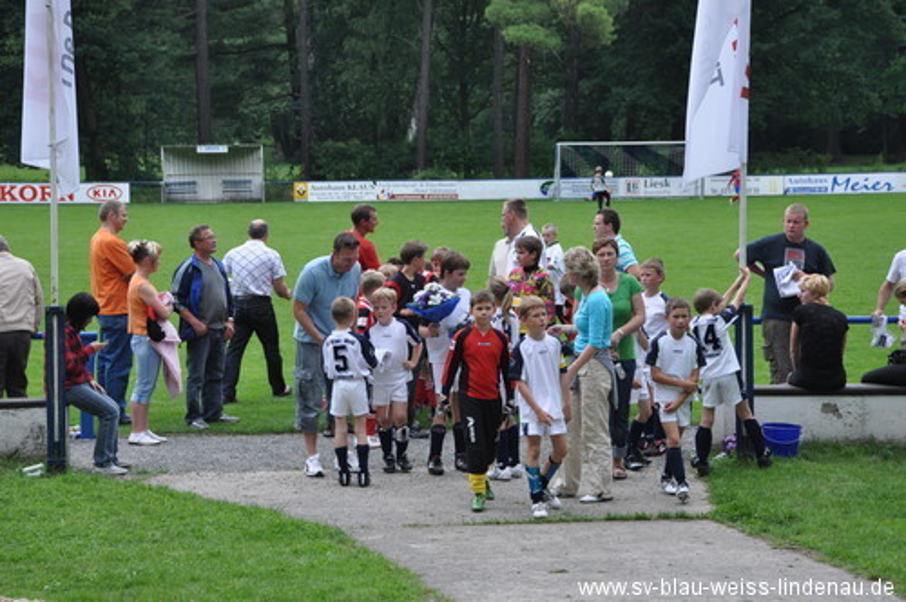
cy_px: 301
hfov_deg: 20.6
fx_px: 2488
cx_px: 453
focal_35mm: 99
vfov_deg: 13.8
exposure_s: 1/1000
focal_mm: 66
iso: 720
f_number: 5.3
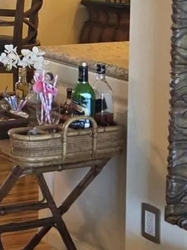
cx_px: -185
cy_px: -56
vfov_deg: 16.0
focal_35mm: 118
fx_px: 851
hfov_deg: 11.3
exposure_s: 1/120
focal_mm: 5.4
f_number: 1.8
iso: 160
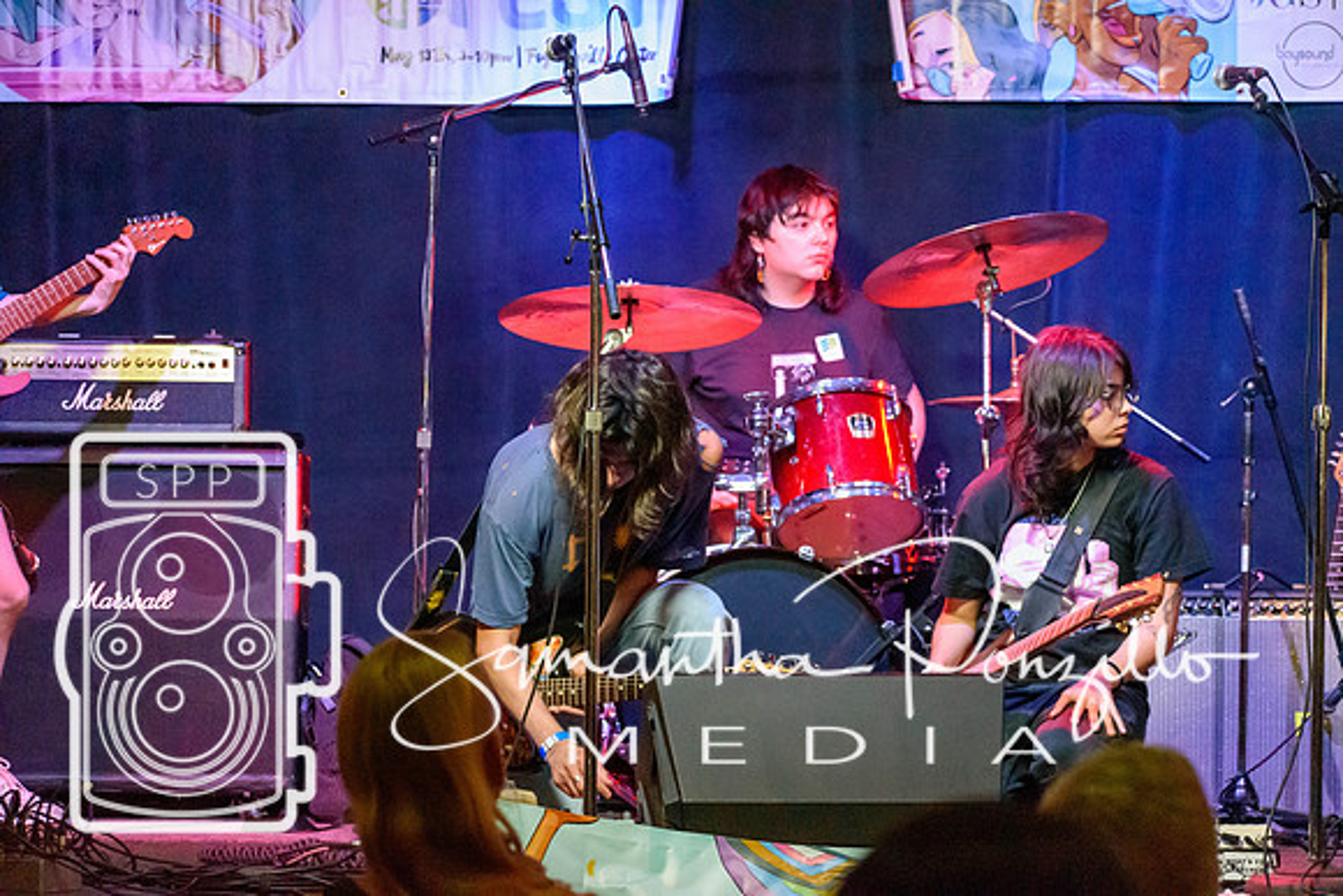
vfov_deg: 10.6
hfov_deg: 15.9
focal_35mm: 129
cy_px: 448
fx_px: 4813
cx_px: 672
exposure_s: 1/125
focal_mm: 86
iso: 11400
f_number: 4.8
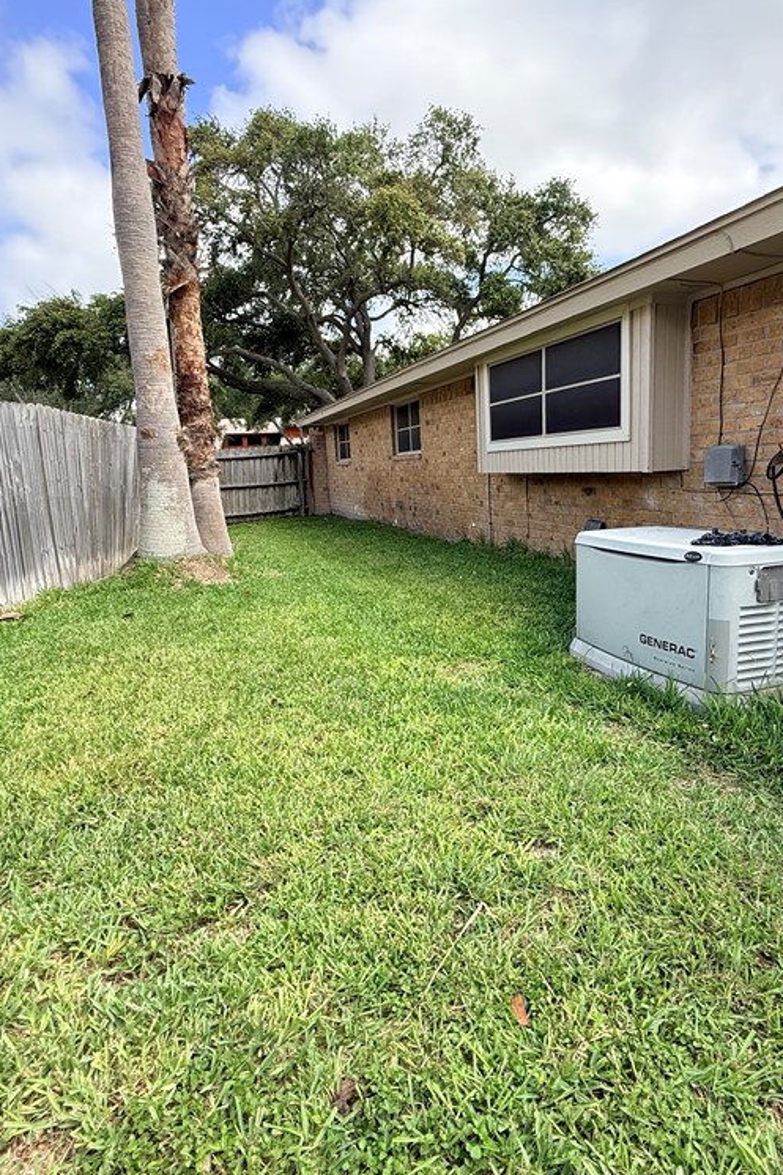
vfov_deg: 84.0
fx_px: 653
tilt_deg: -8.7
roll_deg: +2.1
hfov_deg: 61.5
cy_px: 572
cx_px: 457
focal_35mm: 20
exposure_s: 1/709
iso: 64
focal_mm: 2.22
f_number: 2.2
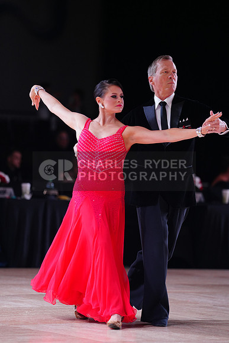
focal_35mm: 185
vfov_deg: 11.1
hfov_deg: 7.4
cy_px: 172
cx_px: 114
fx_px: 1764
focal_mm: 185
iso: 1250
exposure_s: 1/500
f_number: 2.8
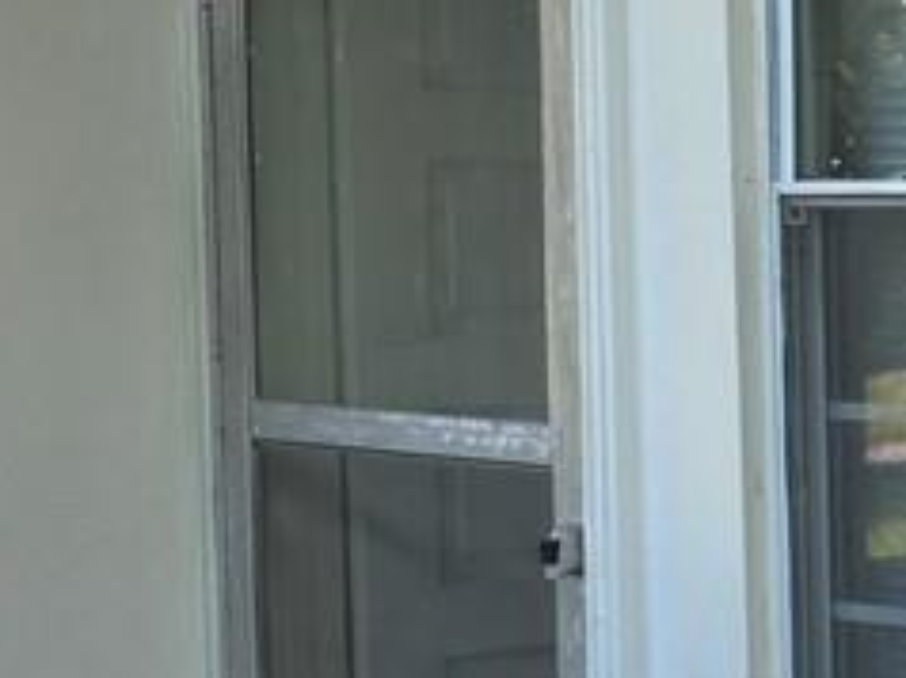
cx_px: 1662
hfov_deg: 16.4
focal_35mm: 99
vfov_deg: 14.9
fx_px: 2589
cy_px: 394
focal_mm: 6.3
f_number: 1.7
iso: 32
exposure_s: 1/182
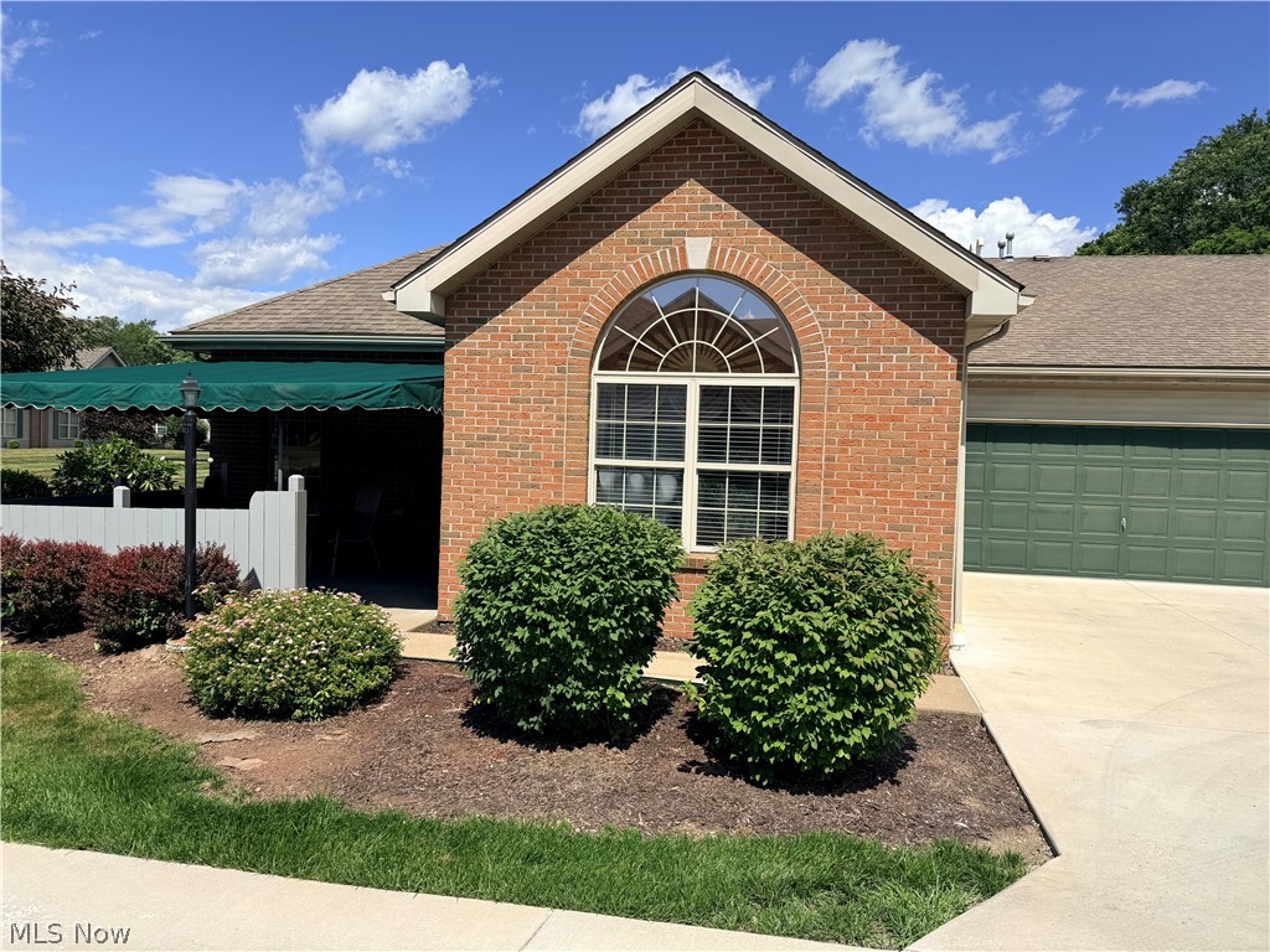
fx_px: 881
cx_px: 635
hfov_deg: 71.6
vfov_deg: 56.8
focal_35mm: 24
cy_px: 476
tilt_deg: -2.1
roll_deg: -2.0
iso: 80
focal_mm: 6.76
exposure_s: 1/6173
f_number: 1.78
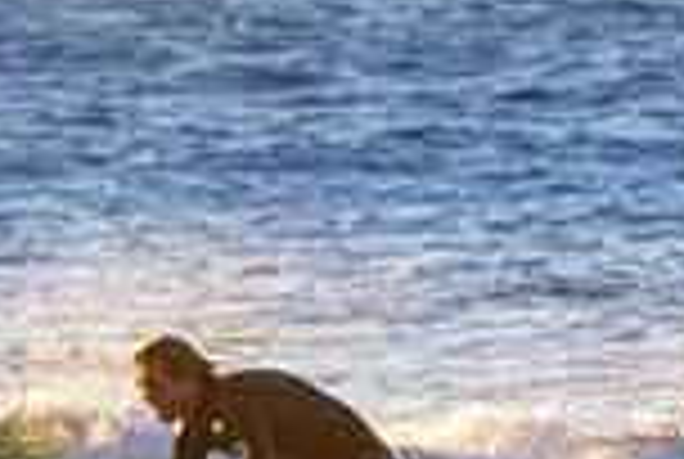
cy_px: 623
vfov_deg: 0.5
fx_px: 54408
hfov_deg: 0.7
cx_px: 396
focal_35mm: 2858
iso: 1000
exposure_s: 1/2000
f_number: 5.6
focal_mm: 500
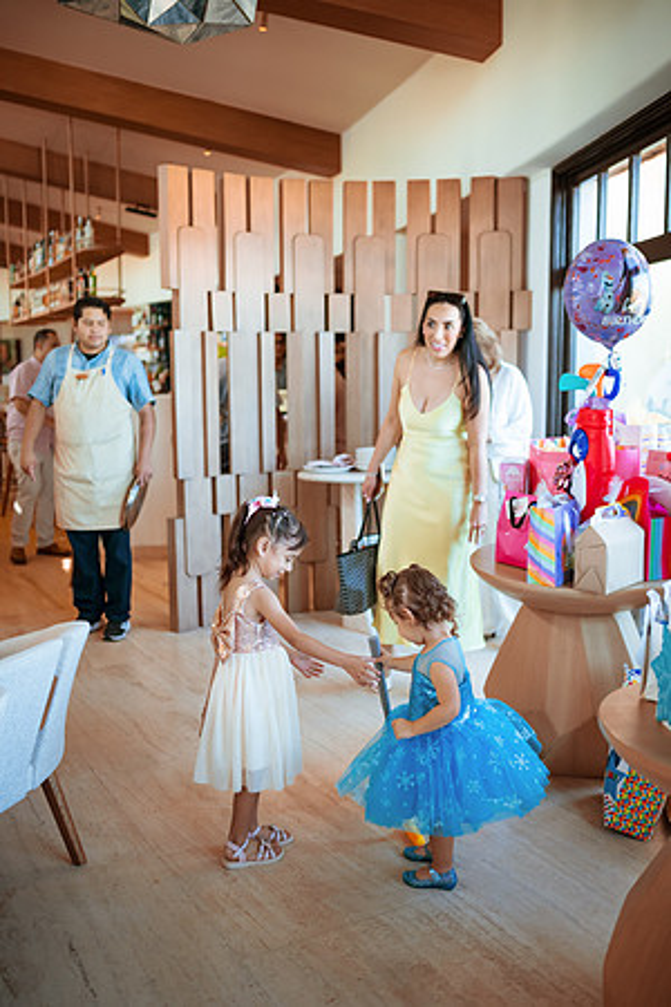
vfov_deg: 54.4
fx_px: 978
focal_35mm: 35
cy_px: 504
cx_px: 336
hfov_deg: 37.9
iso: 1600
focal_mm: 35
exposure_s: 1/640
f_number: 2
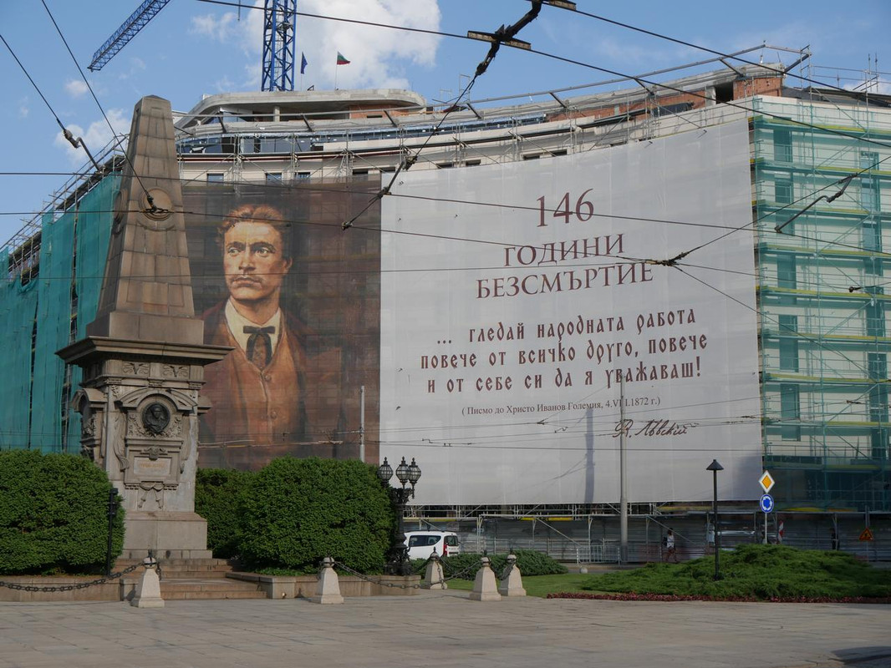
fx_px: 1339
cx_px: 446
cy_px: 334
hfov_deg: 36.8
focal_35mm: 52
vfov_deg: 28.0
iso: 200
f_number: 7.1
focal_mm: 26
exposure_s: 1/500
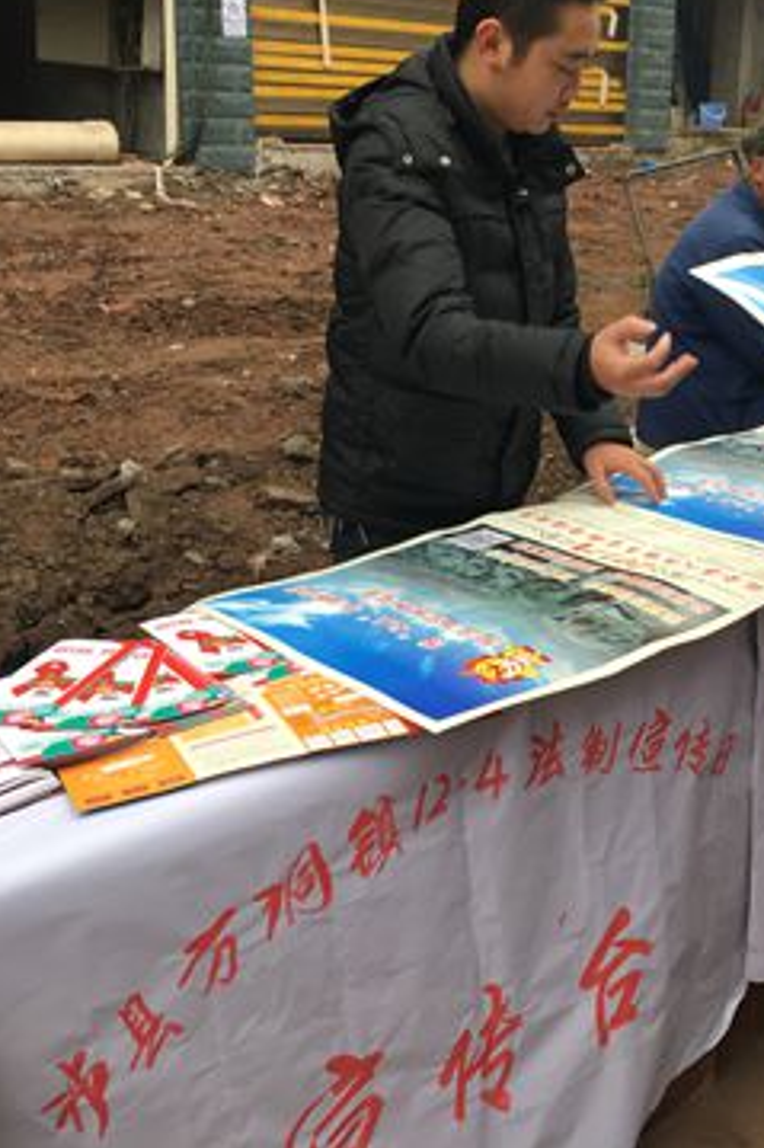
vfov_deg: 46.4
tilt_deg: -16.9
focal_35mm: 42
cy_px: 555
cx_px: 636
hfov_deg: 30.9
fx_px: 1338
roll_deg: -3.2
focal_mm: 4.15
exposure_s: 1/100
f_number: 2.2
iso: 40
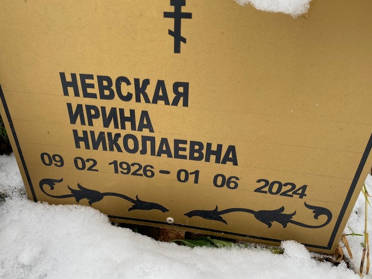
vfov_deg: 46.7
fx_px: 322
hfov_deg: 59.9
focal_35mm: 30
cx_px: 173
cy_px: 156
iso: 32
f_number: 1.8
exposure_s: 1/122
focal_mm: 4.25
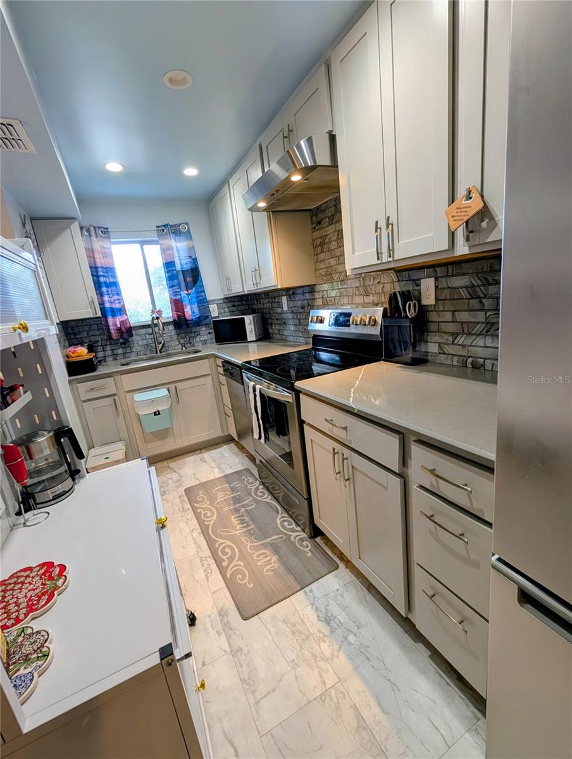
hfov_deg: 94.7
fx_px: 264
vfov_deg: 110.4
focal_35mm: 12
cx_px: 286
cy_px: 380
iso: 58
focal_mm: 2.02
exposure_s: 1/55.5
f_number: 1.7
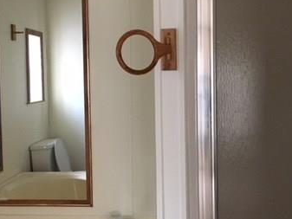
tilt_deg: -5.6
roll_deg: +1.7
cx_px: 151
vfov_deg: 26.6
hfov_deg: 34.9
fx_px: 464
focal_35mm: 55
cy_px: 114
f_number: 2.2
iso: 250
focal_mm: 4.15
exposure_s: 1/15
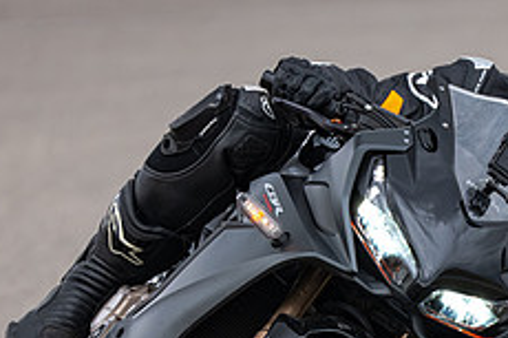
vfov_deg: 0.9
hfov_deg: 1.4
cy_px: 352
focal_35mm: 1516
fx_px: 21376
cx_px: 395
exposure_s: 1/1250
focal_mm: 600
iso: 800
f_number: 6.3
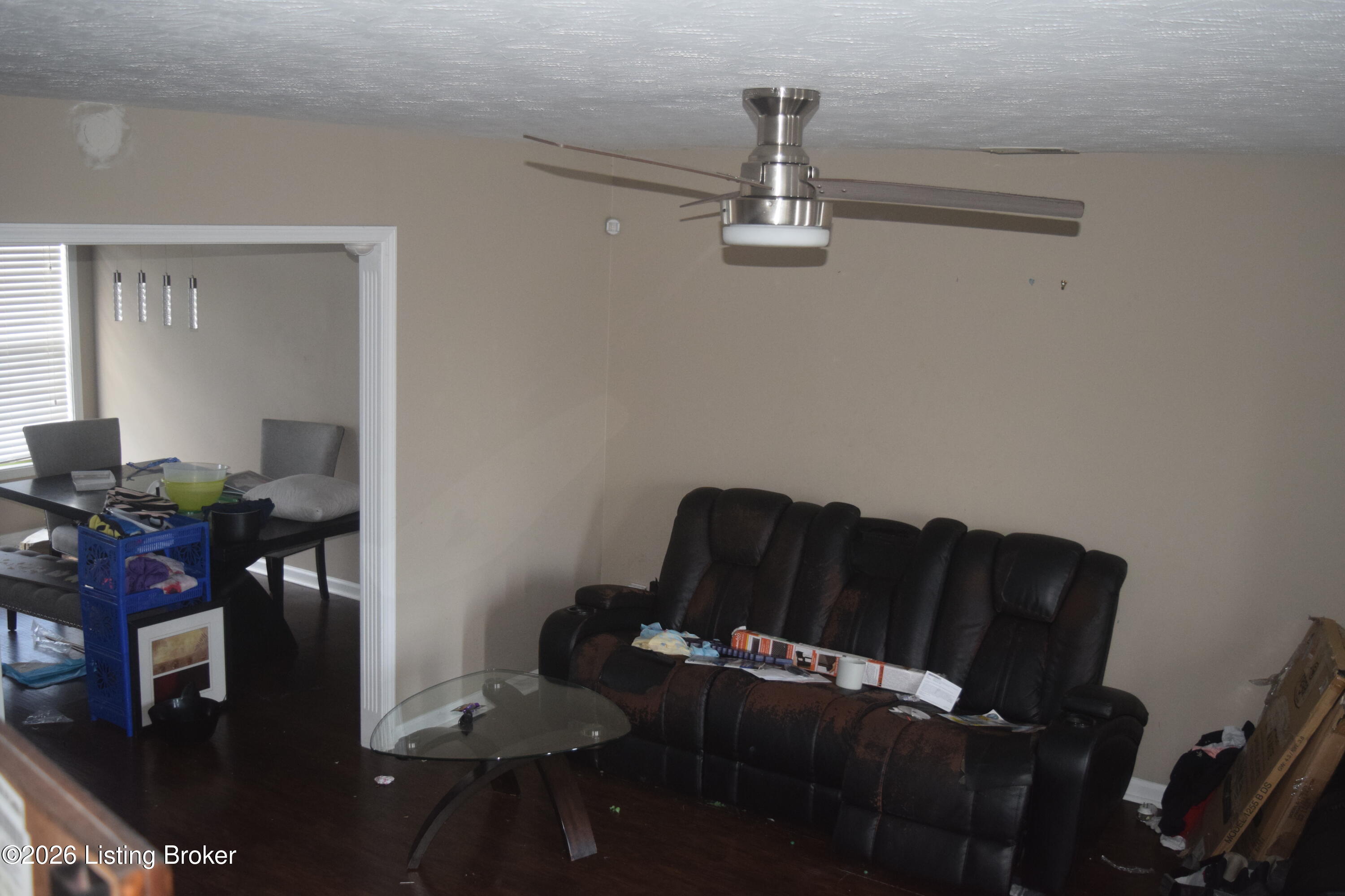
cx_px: 672
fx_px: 1345
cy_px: 448
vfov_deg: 36.9
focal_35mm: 36
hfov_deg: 53.1
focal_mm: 24
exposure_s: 1/60
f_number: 4
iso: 1400
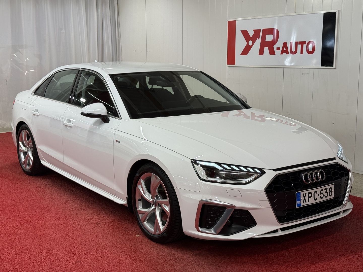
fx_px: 503
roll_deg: +0.3
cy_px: 136
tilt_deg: -7.8
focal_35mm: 48
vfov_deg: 30.3
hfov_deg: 39.7
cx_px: 182
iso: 50
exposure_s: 1/108
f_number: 1.78
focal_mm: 6.76
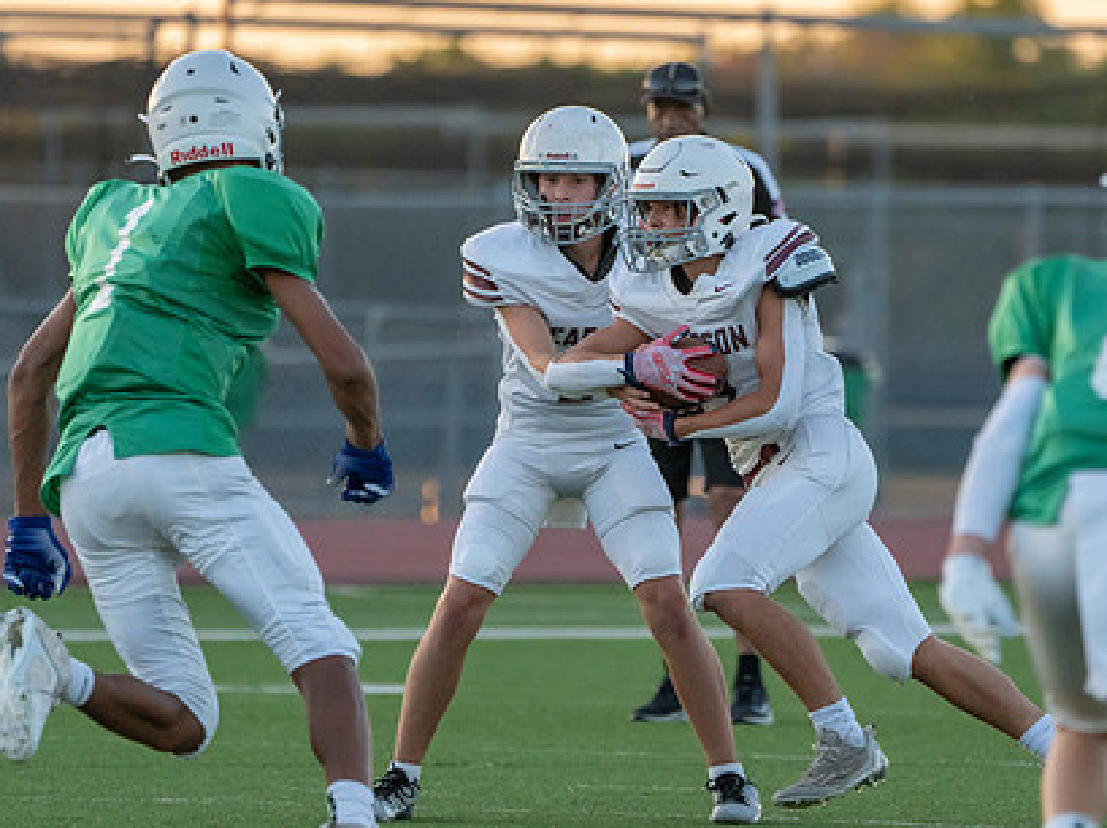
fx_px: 19011
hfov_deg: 3.3
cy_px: 399
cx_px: 710
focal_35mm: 595
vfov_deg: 2.5
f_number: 5.6
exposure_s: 1/1250
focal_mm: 400
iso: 2500
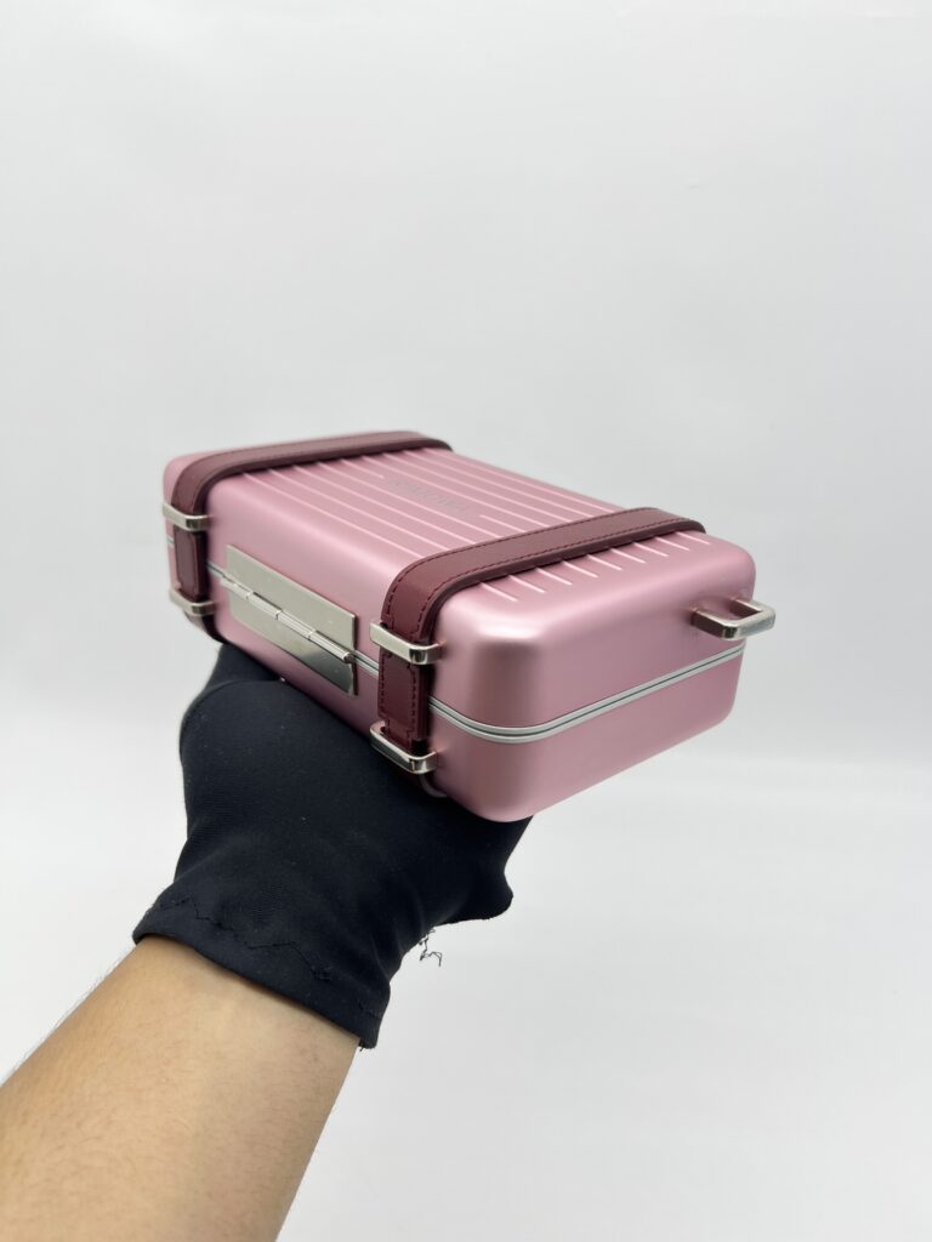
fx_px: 933
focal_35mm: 26
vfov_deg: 67.3
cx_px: 466
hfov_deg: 53.1
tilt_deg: -25.2
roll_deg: +0.3
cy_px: 621
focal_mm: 5.7
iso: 32
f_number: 1.5
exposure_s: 1/116
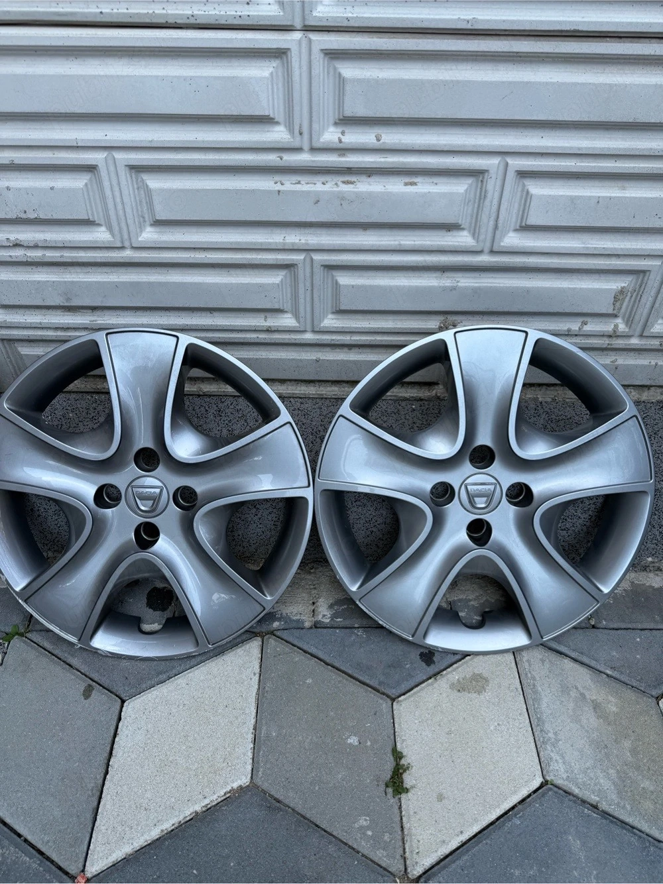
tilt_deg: -41.1
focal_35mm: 24
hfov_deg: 56.8
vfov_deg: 71.6
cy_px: 442
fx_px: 613
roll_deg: -0.6
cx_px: 332
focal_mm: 6.76
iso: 80
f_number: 1.78
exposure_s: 1/955
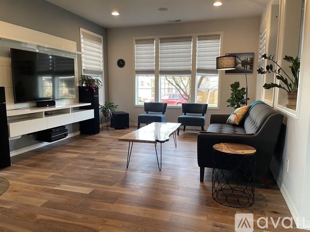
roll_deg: -0.9
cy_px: 116
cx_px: 155
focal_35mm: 26
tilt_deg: -5.3
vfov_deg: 53.0
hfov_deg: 67.3
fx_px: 233
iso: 80
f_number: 1.6
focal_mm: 4.2
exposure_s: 1/60
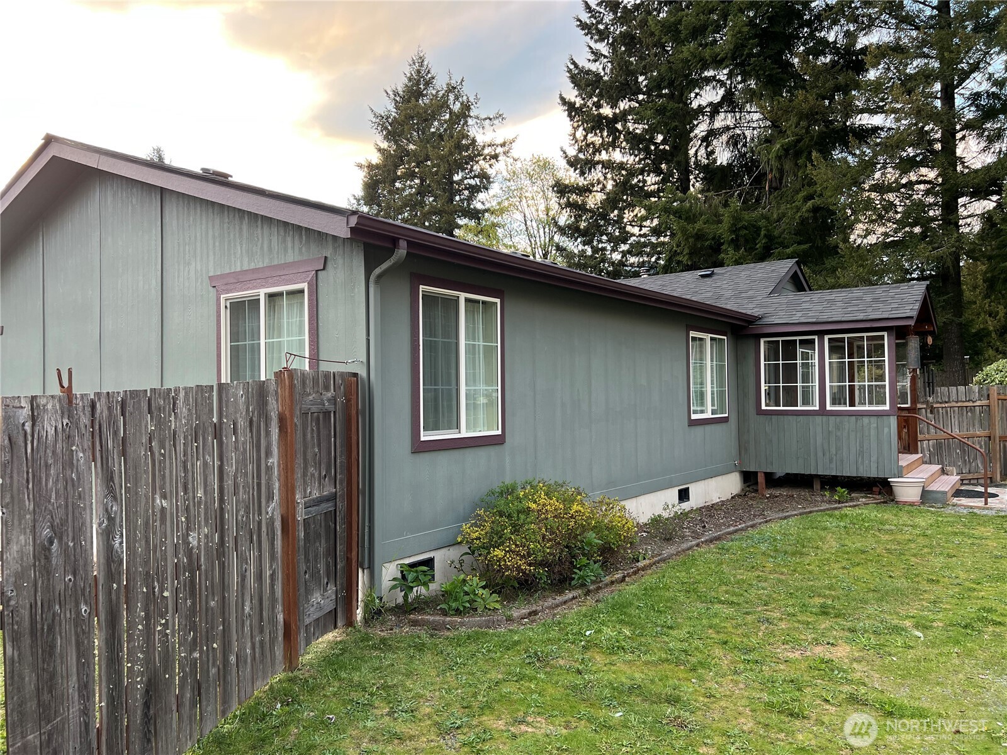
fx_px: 756
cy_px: 378
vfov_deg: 53.1
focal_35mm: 26
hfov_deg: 67.3
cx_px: 504
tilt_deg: +0.0
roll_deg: +0.2
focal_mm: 5.7
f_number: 1.5
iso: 80
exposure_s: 1/121
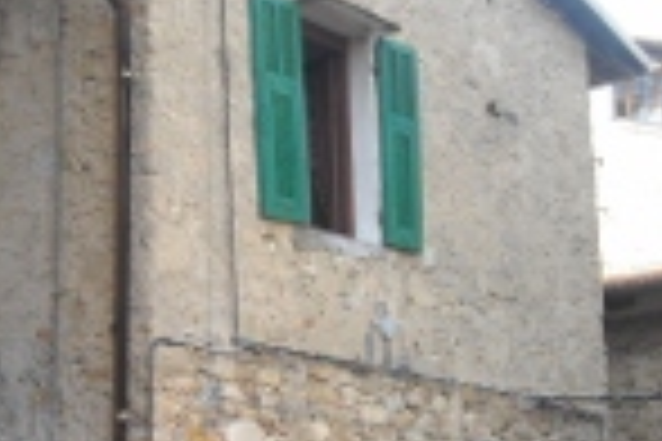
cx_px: 225
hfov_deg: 23.3
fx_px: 1600
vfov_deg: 15.6
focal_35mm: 87
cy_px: 371
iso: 109
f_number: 2.8
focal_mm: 5.7
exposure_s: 1/250
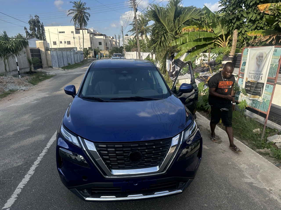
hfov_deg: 71.6
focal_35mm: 24
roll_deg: +2.4
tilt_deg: -15.8
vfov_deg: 56.8
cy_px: 105
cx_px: 140
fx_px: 195
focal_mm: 6.86
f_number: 1.78
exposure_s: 1/1107
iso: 80
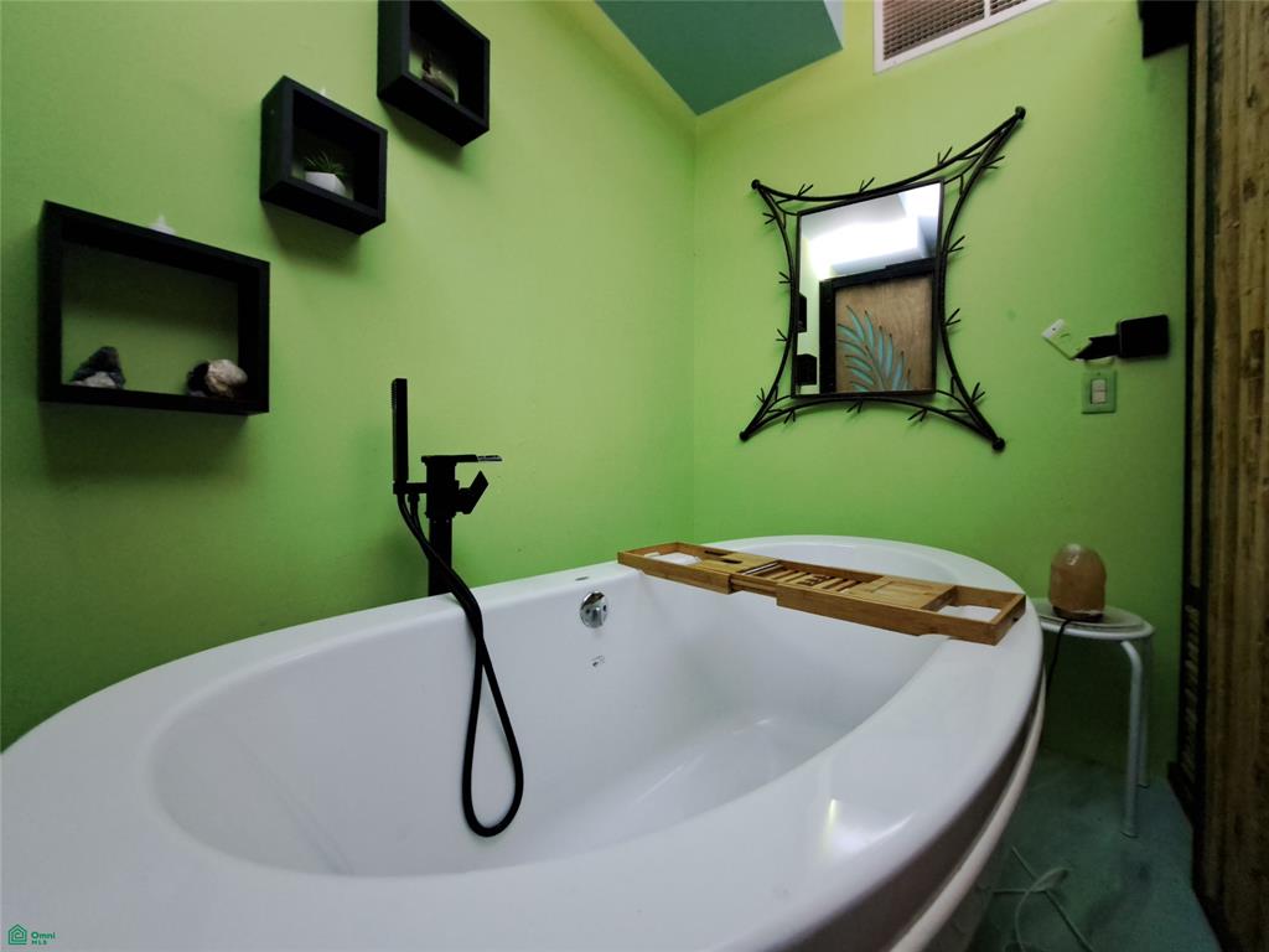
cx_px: 634
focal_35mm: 13
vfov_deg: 89.9
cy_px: 476
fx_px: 477
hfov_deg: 106.2
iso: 500
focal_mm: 1.74
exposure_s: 1/20
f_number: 2.2
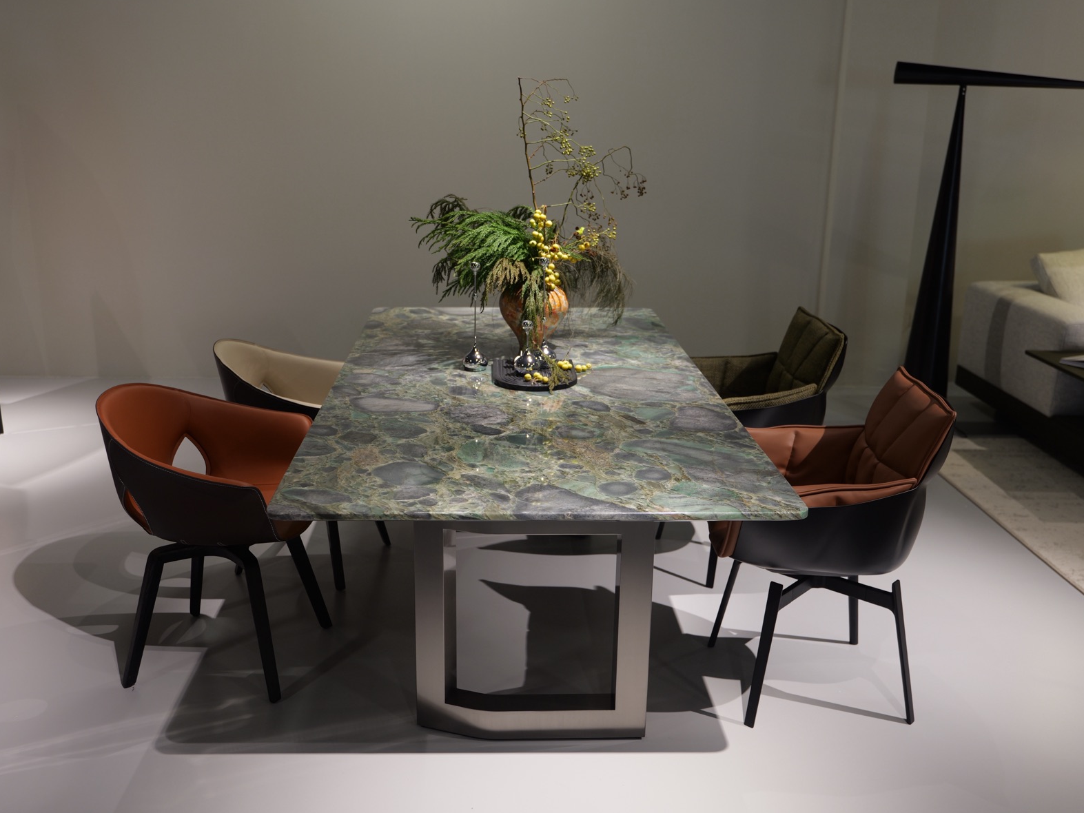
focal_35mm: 33
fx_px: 1033
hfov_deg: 55.3
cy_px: 406
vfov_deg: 43.0
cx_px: 507
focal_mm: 30
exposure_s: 1/30
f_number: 2.8
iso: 250
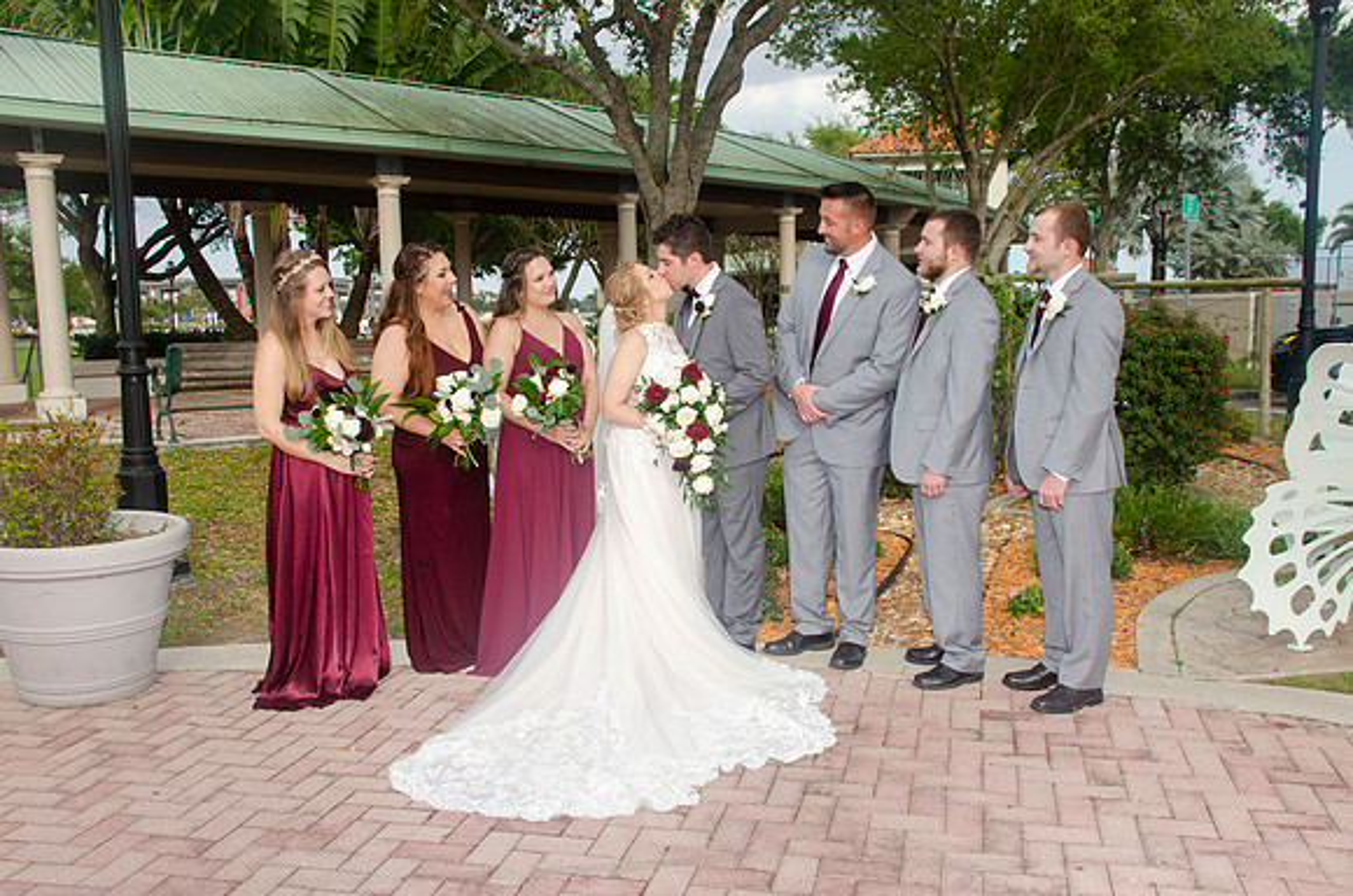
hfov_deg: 57.3
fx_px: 1238
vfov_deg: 39.8
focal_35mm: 33
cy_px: 448
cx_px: 676
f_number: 7.1
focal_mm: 22
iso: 100
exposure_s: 1/250
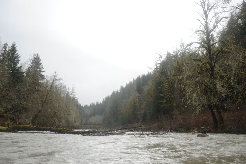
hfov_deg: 54.5
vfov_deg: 37.8
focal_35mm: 35
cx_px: 123
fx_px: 239
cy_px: 82
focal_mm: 35
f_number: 5.6
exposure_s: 1/80
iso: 320
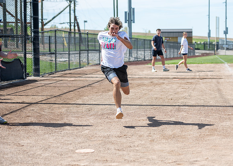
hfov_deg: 23.6
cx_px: 143
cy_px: 95
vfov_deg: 17.0
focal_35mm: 84
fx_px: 556
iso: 100
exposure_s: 1/2000
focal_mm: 70
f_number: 2.8
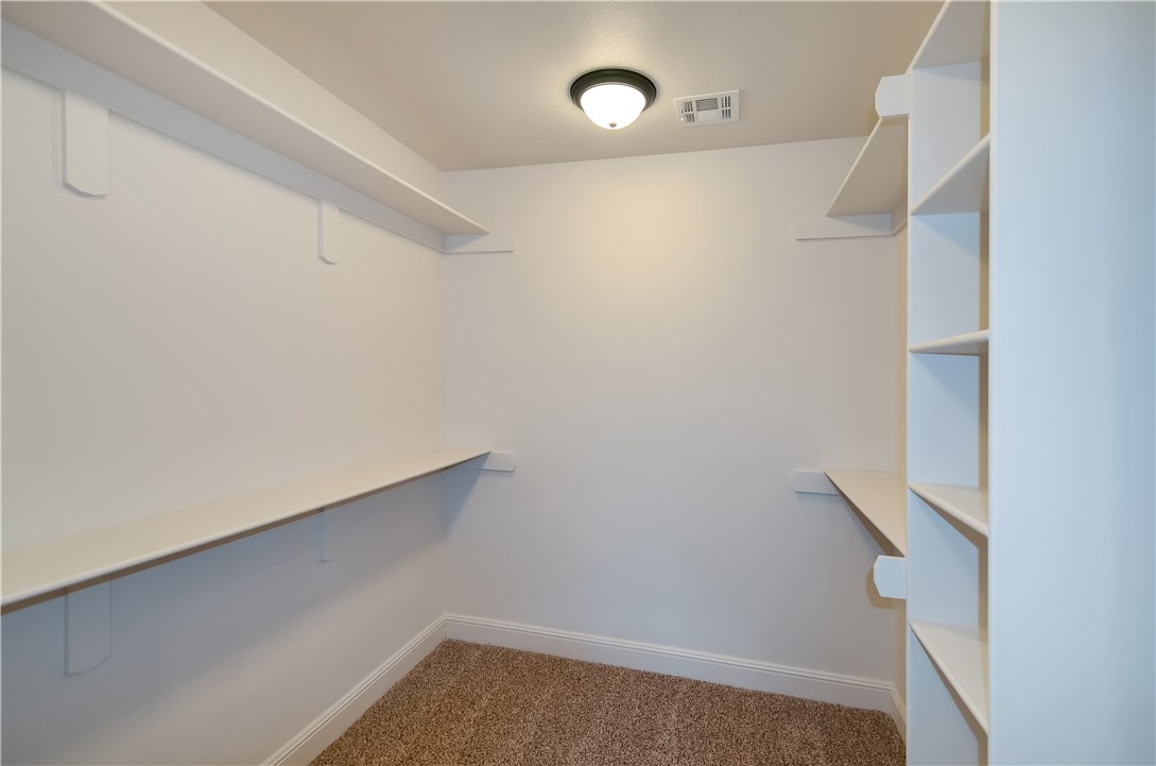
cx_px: 578
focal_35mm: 15
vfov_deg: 77.1
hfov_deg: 100.5
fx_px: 481
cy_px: 383
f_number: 3.5
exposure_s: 1/60
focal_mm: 10
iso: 400
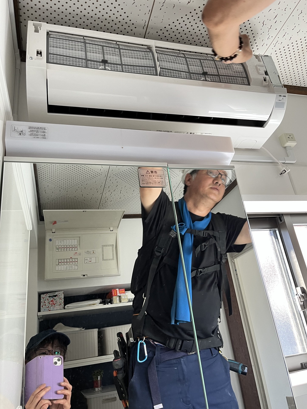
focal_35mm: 27
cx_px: 159
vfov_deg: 65.3
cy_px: 199
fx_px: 319
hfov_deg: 51.3
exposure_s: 1/91
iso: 125
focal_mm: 5.1
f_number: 1.6
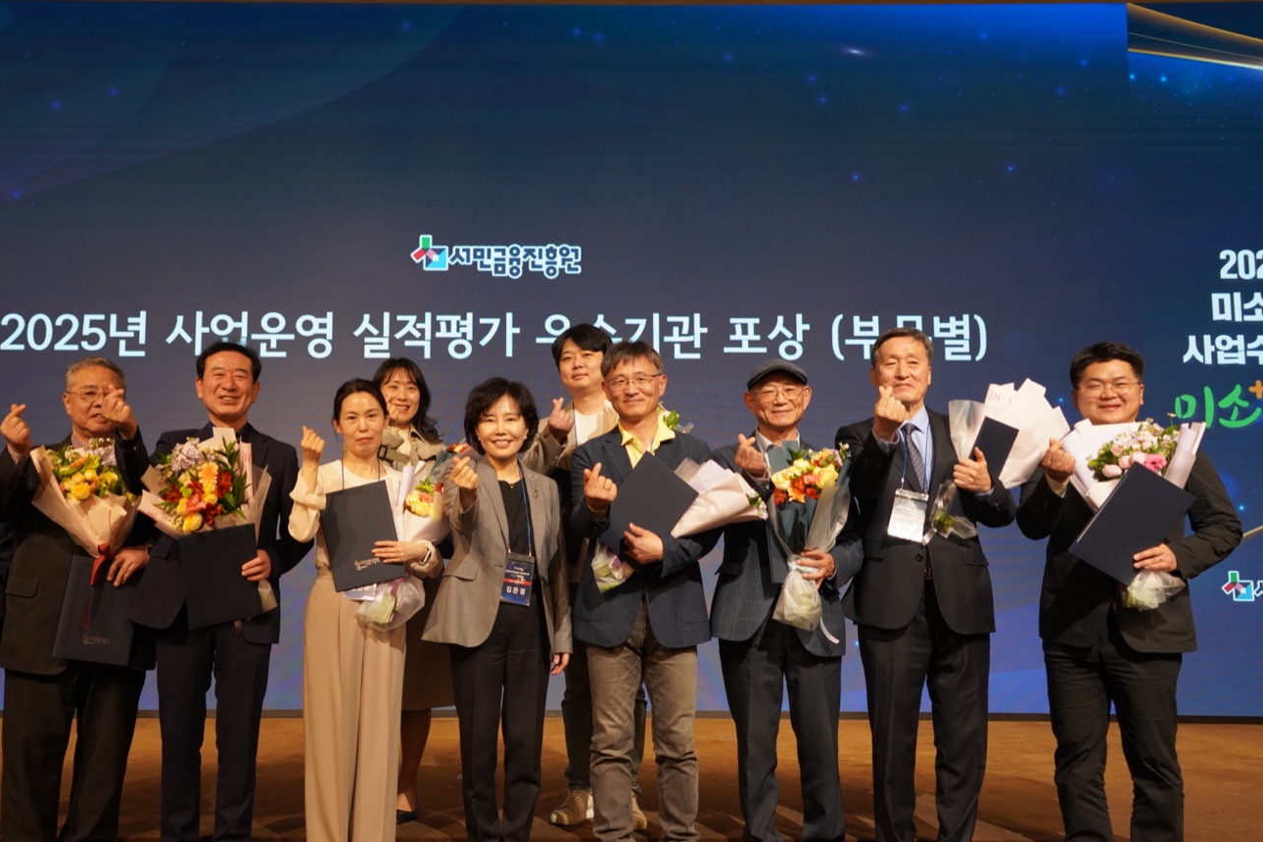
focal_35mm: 31
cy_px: 464
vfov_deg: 42.3
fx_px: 1087
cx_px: 503
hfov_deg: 59.8
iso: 1250
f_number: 4
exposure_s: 1/160
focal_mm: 25
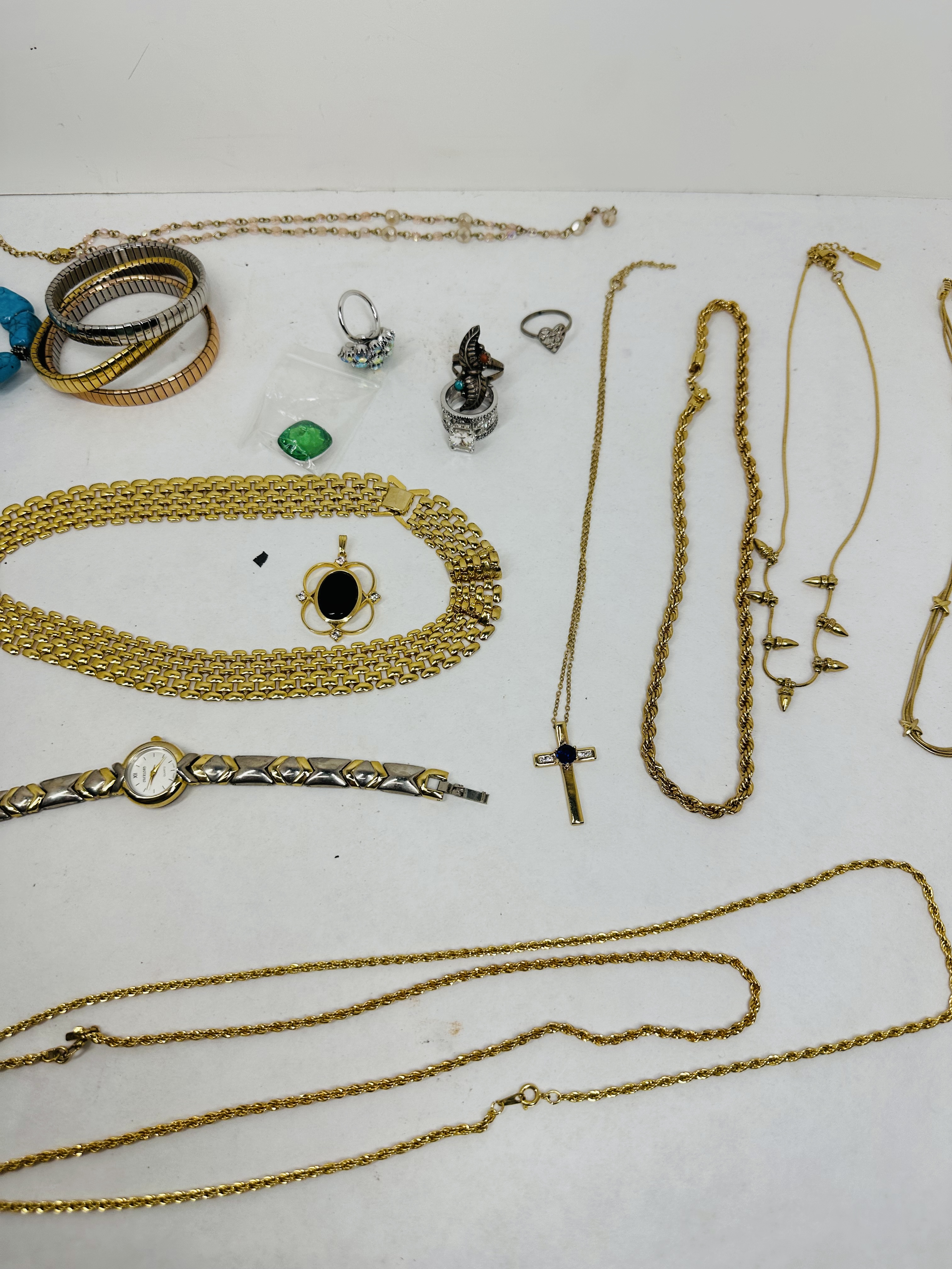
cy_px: 634
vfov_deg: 71.6
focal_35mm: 24
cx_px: 476
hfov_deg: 56.8
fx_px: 880
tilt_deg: -67.5
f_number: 1.78
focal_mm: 6.86
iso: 80
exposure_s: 1/1812
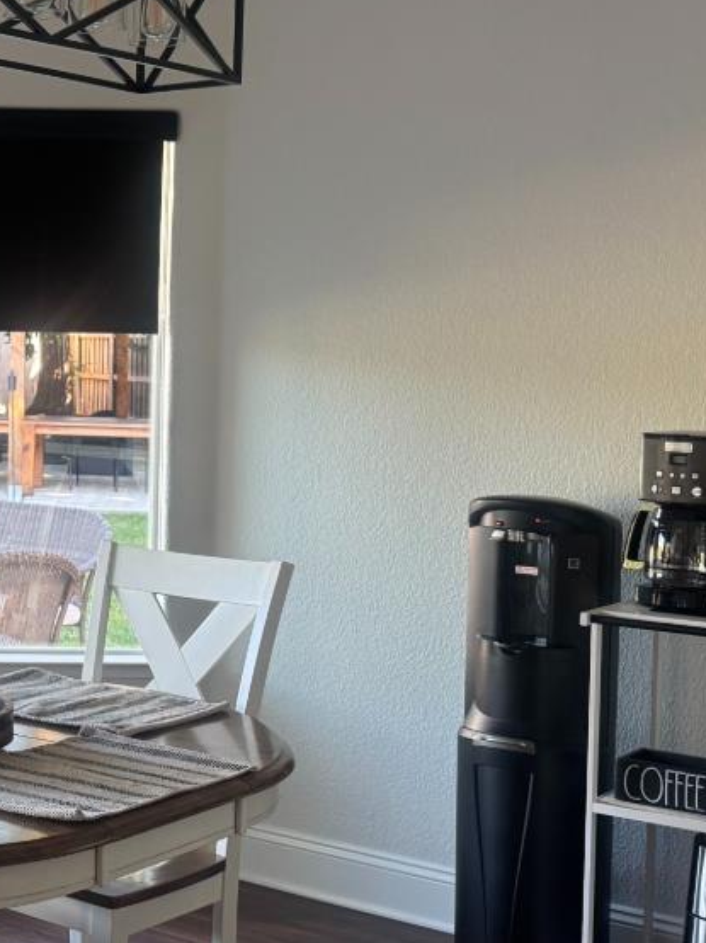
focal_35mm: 65
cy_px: 421
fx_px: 1769
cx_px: -78
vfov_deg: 29.8
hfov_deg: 21.4
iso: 200
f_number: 1.78
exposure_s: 1/120
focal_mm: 6.76
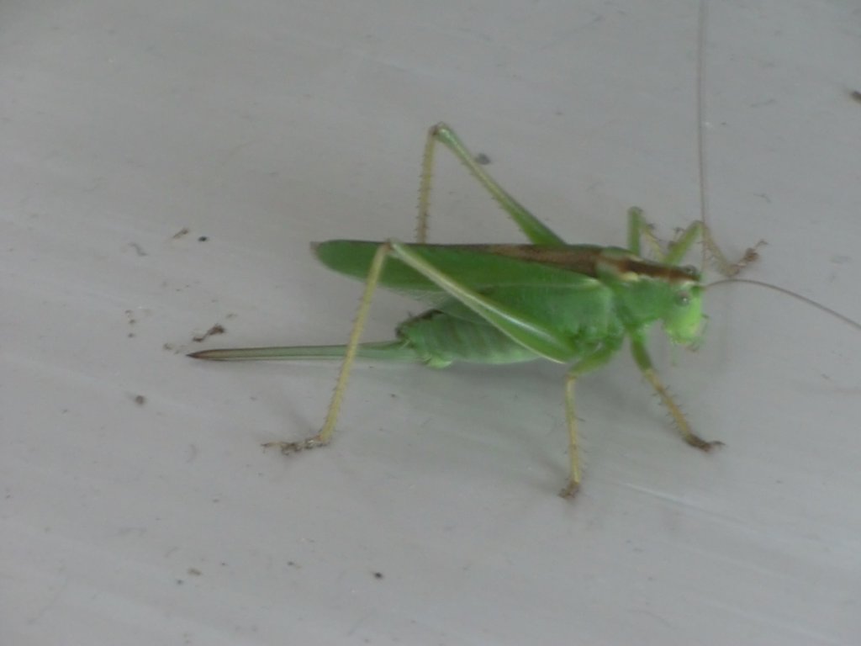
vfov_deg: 6.2
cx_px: 430
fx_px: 5969
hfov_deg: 8.2
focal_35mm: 240
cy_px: 323
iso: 400
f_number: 5.7
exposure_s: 1/25
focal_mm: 43
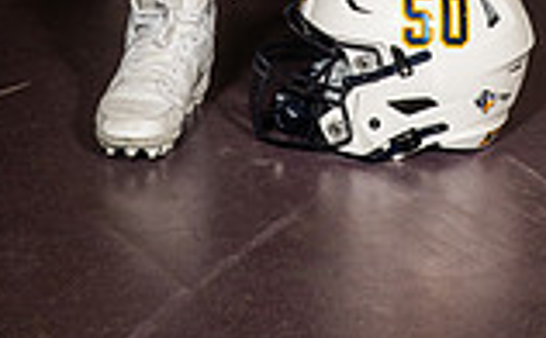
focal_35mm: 163
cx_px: 439
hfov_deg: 12.8
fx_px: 2420
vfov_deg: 7.6
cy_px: -390
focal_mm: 56
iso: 500
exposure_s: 1/250
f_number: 5.6
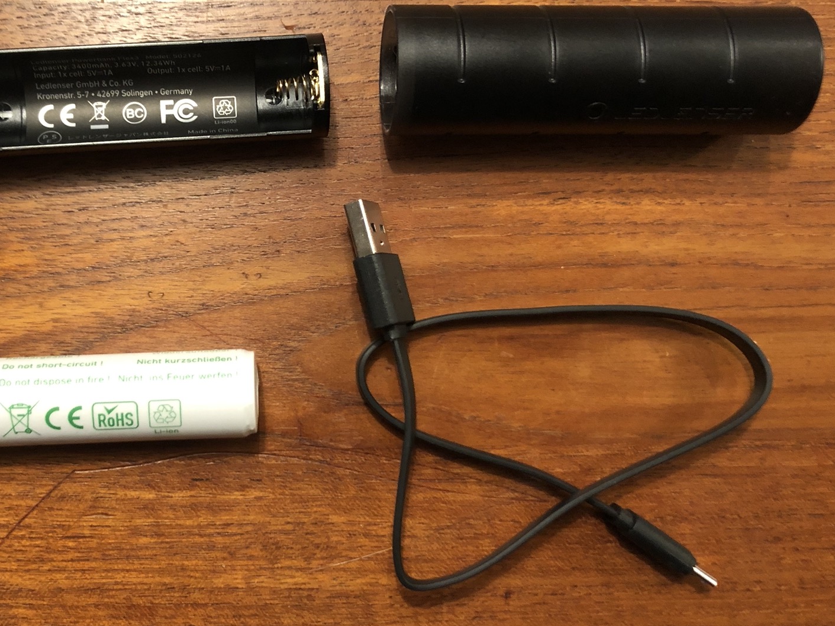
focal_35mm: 40
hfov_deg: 46.1
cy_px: 257
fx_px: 965
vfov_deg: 35.9
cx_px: 283
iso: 100
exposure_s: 1/13
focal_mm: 3.99
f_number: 1.8
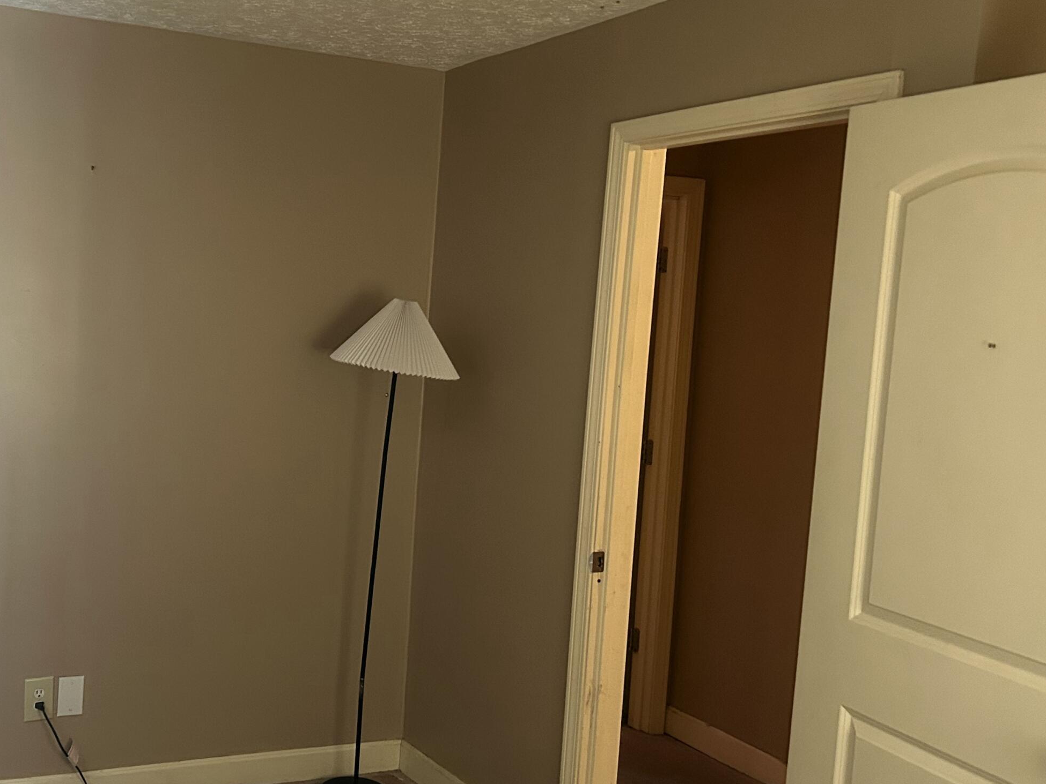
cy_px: 395
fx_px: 1209
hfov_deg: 45.3
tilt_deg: -6.0
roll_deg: -2.9
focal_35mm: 40
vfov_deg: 36.0
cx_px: 270
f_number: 1.5
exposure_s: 1/40
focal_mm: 5.7
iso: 500
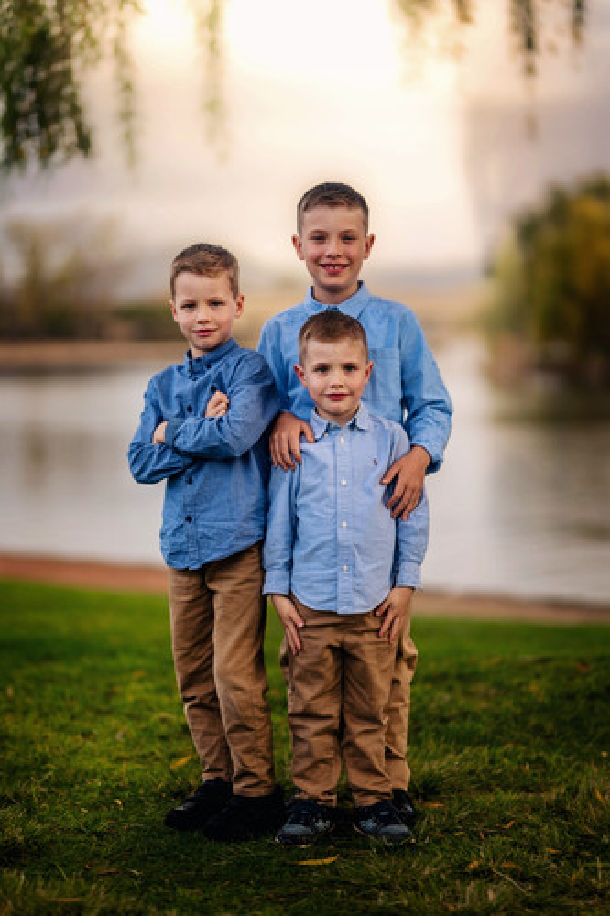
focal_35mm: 85
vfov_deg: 23.9
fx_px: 2162
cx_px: 305
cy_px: 458
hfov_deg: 16.1
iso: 100
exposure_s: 1/1600
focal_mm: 85
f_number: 1.4
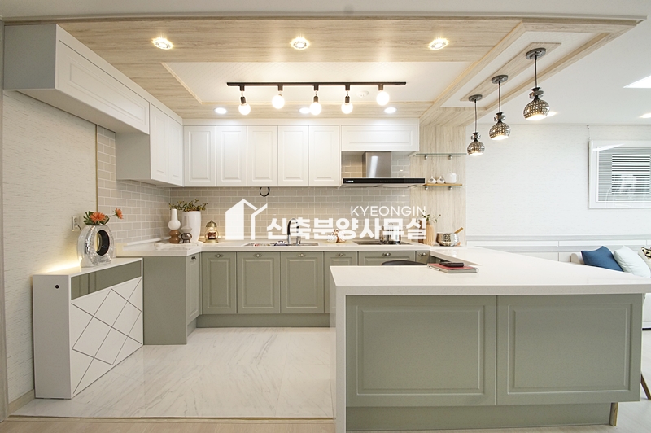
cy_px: 216
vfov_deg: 77.2
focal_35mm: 15
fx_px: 271
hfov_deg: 100.4
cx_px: 326
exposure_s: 1/40
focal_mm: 10
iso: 800
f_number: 9
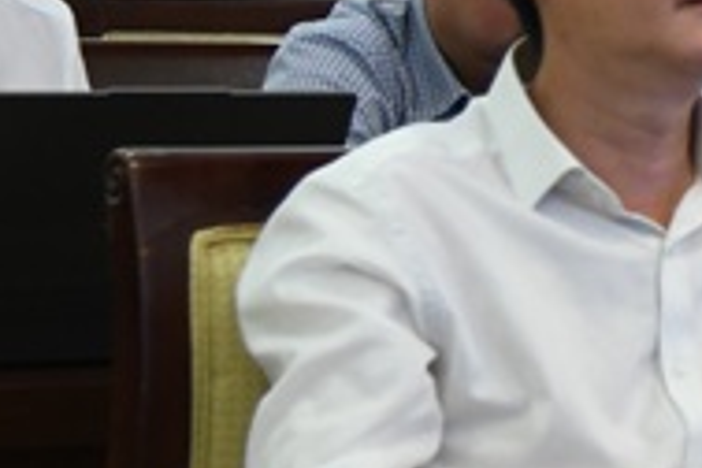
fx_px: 5986
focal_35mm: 307
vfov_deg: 4.5
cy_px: -145
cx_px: 1352
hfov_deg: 6.5
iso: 1600
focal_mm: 58
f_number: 4
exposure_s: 1/125
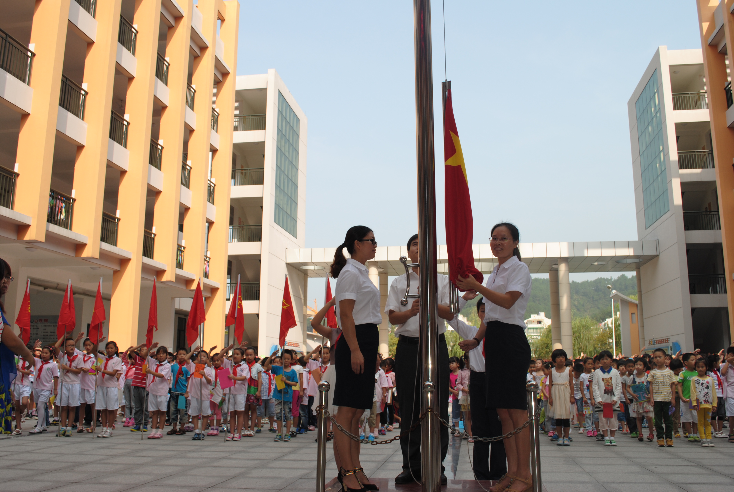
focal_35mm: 33
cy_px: 246
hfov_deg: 57.2
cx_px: 367
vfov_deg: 40.1
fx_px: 674
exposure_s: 1/200
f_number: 7.1
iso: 100
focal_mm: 22
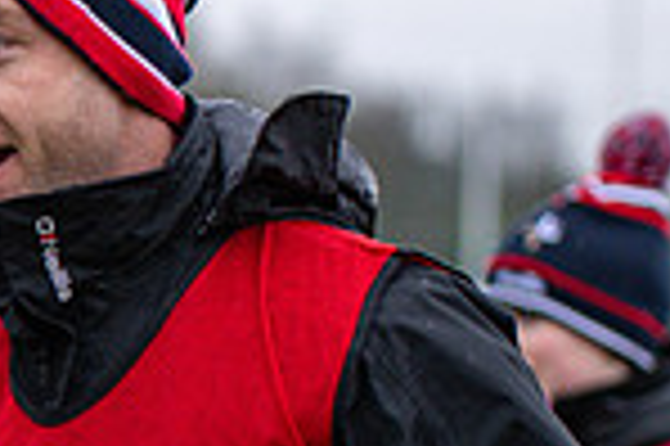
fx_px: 9054
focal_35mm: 487
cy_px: 525
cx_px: -535
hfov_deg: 4.2
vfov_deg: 2.8
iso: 1250
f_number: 2.8
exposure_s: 1/400
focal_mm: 125
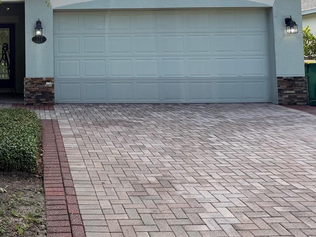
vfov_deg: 31.0
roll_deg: +1.3
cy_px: 34
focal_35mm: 45
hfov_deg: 39.3
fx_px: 411
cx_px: 37
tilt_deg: +2.9
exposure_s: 1/2000
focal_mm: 6.76
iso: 100
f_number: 1.78
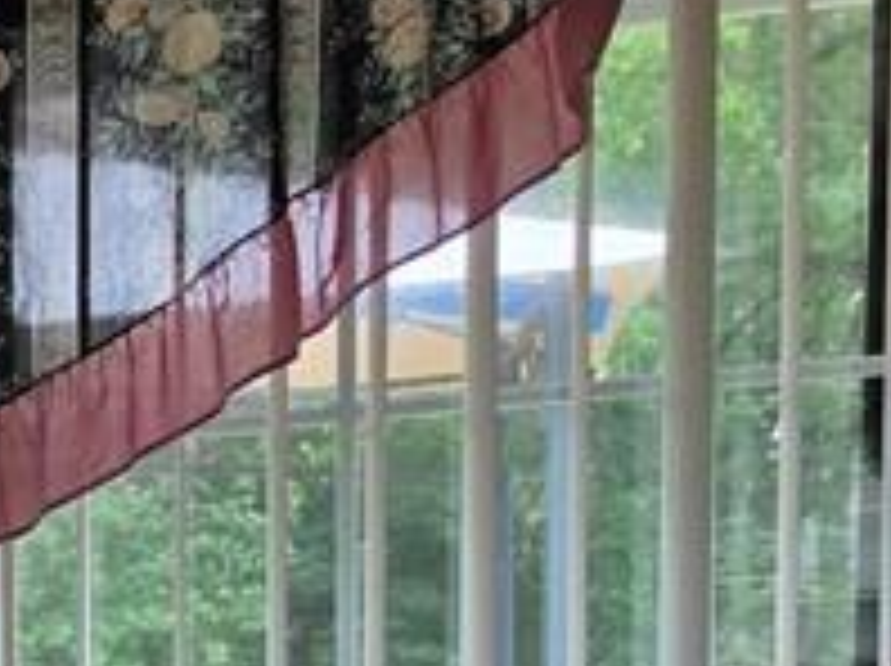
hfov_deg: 14.3
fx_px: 3059
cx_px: -788
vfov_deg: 11.4
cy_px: 1274
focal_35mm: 119
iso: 32
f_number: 1.4
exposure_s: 1/180
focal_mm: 6.5
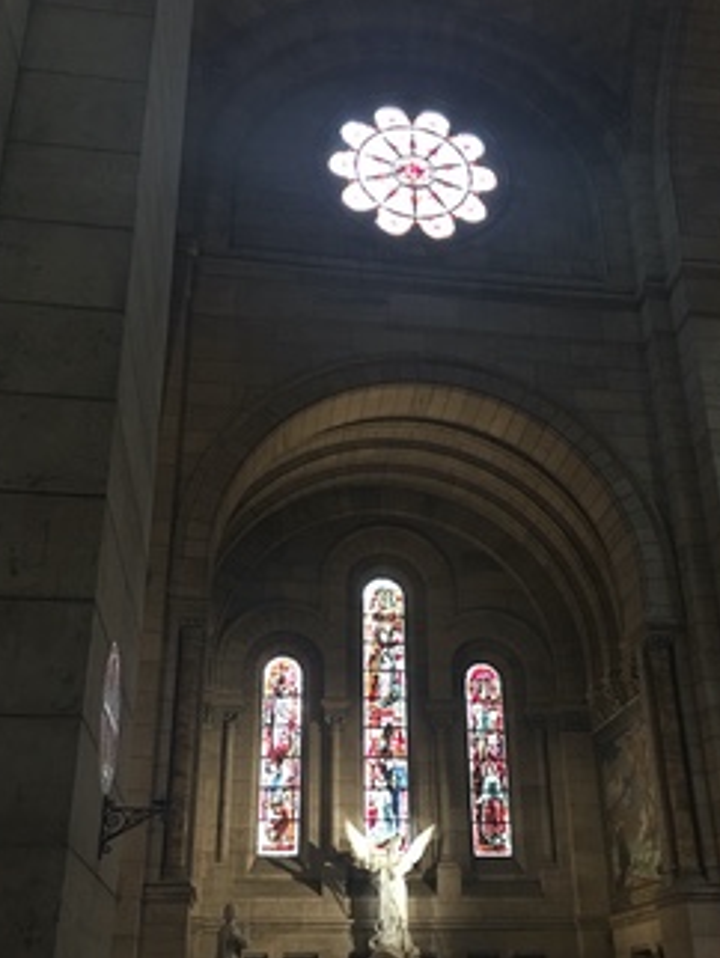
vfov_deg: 51.0
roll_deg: +1.5
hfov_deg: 39.6
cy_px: 565
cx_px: 402
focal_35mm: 36
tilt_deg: +25.2
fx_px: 997
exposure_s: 1/8
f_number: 2.2
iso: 160
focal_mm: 4.15
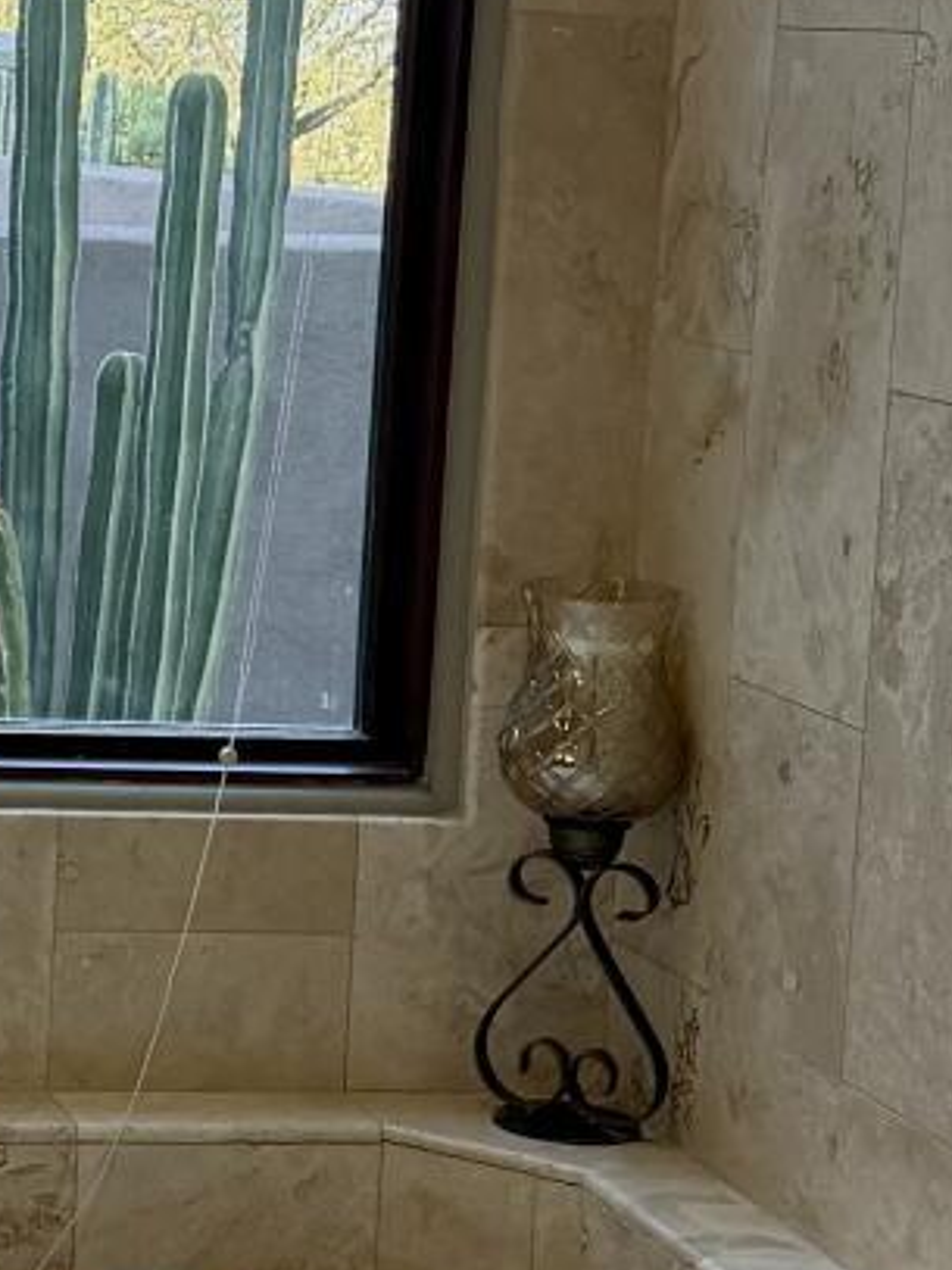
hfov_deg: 12.2
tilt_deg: -5.8
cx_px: -303
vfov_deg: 16.6
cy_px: 381
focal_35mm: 118
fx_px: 4329
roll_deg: -2.1
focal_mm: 6.76
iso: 80
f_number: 1.78
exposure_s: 1/186
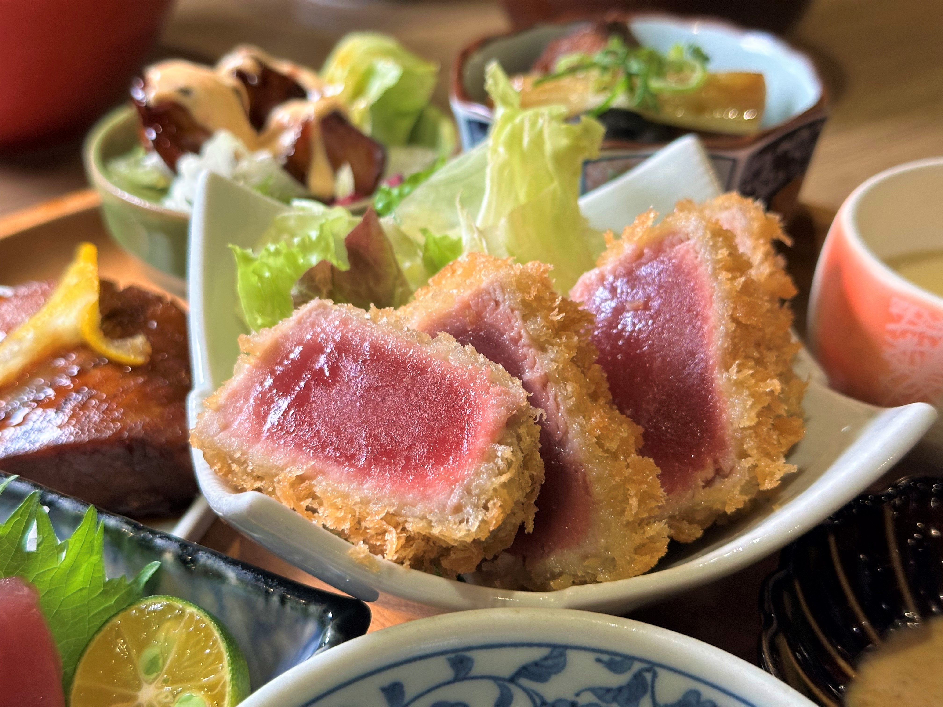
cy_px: 354
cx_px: 472
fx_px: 1308
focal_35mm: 48
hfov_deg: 39.7
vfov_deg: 30.3
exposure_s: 1/58
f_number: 1.78
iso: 125
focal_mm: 6.86
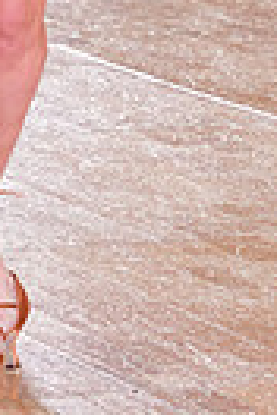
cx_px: -225
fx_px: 5932
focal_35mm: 514
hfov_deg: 2.7
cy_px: -349
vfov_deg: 4.0
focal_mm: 117
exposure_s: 1/200
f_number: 4
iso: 1600
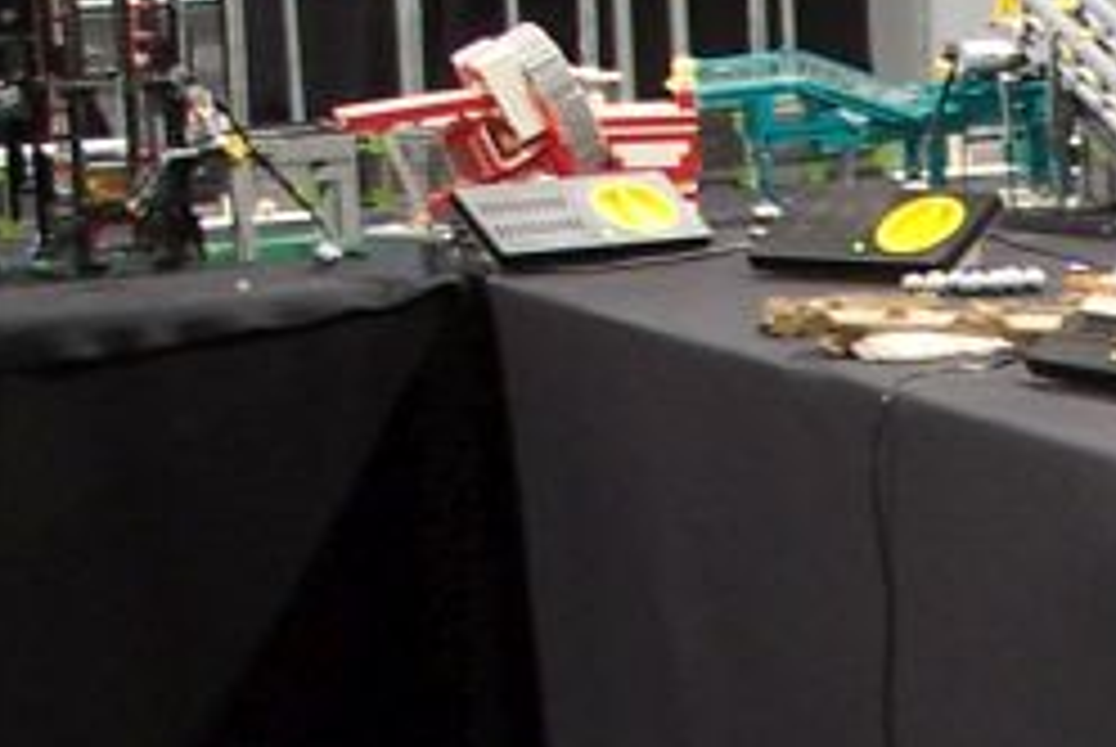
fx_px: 7852
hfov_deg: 7.9
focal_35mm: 253
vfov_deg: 5.3
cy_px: 1449
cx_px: 1782
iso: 80
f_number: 3.1
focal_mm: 9.8
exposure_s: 1/2
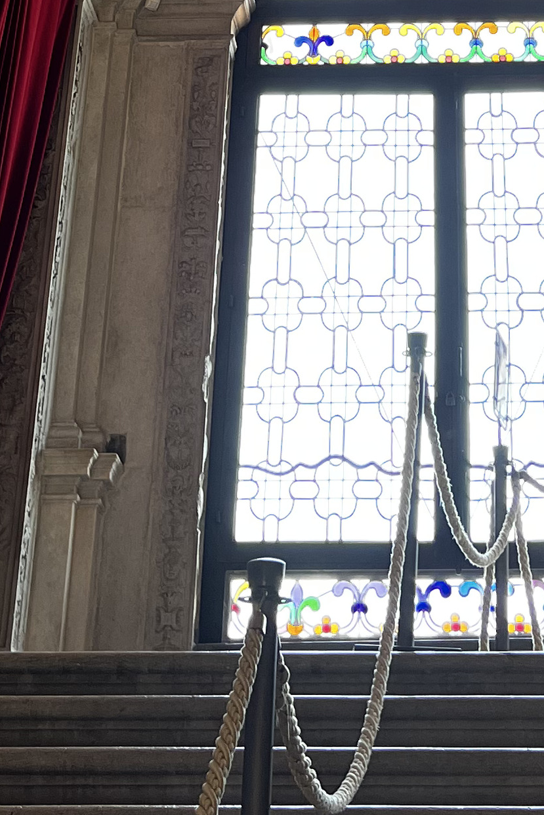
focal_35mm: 87
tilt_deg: +32.9
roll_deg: -0.5
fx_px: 1971
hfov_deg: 15.6
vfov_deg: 21.4
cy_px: -216
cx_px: 427
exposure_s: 1/121
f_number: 1.5
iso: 100
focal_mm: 5.7
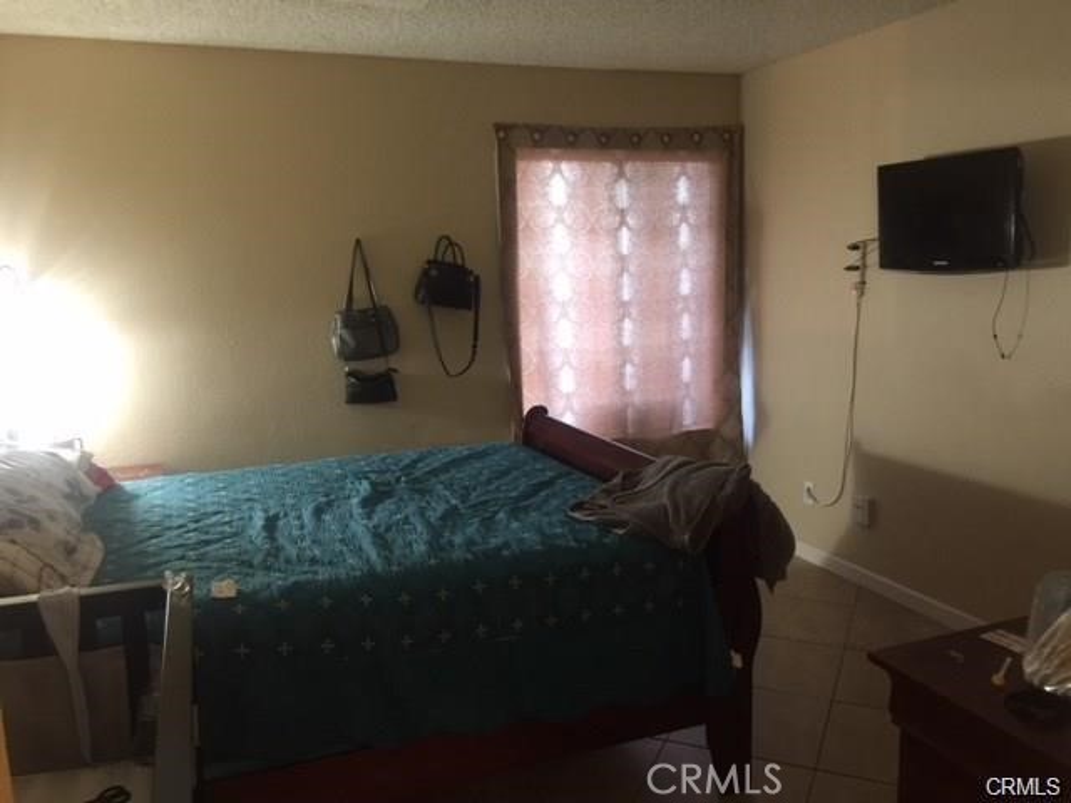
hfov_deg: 61.7
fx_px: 897
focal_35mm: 29
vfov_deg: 48.2
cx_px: 536
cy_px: 402
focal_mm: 4.15
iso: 100
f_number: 2.2
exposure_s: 1/8
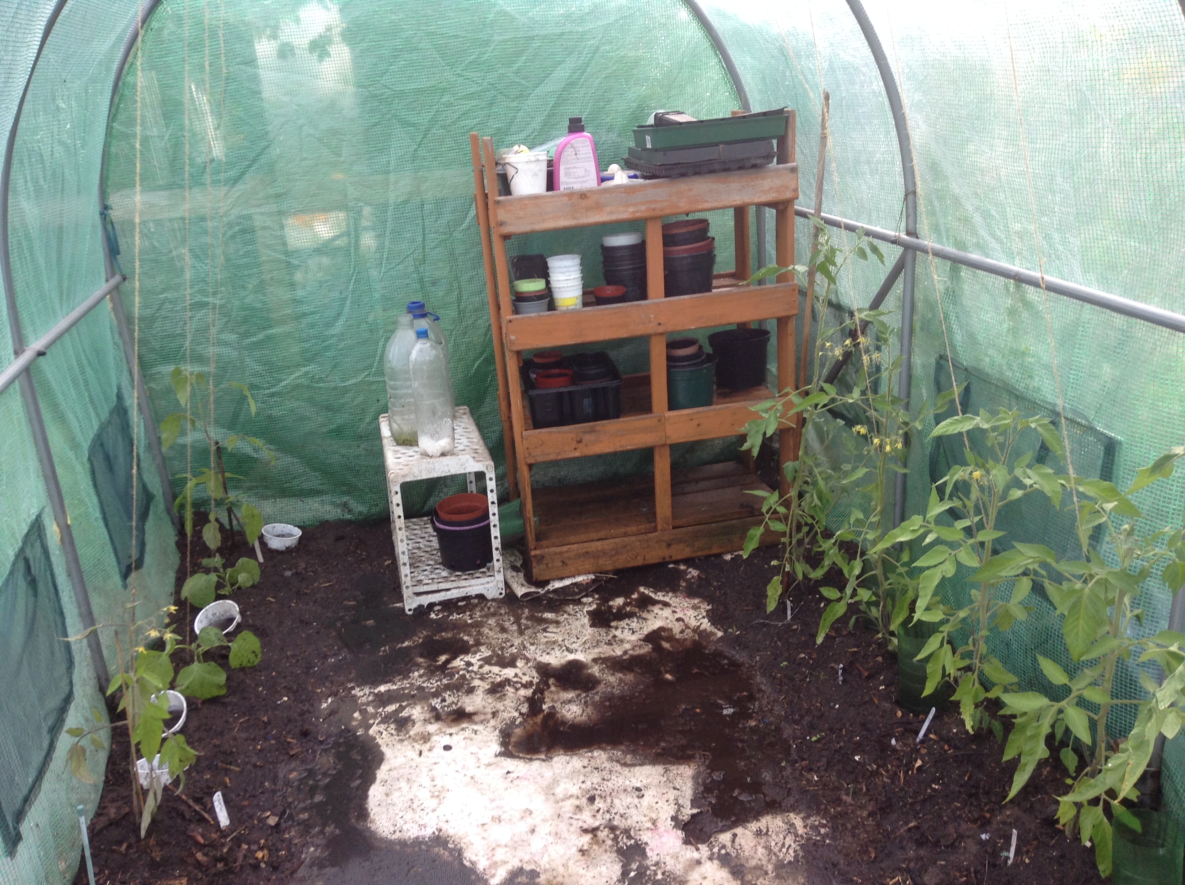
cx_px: 592
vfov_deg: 42.8
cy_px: 442
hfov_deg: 55.4
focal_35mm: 33
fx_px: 1128
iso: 32
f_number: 2.4
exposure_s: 1/120
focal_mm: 3.3
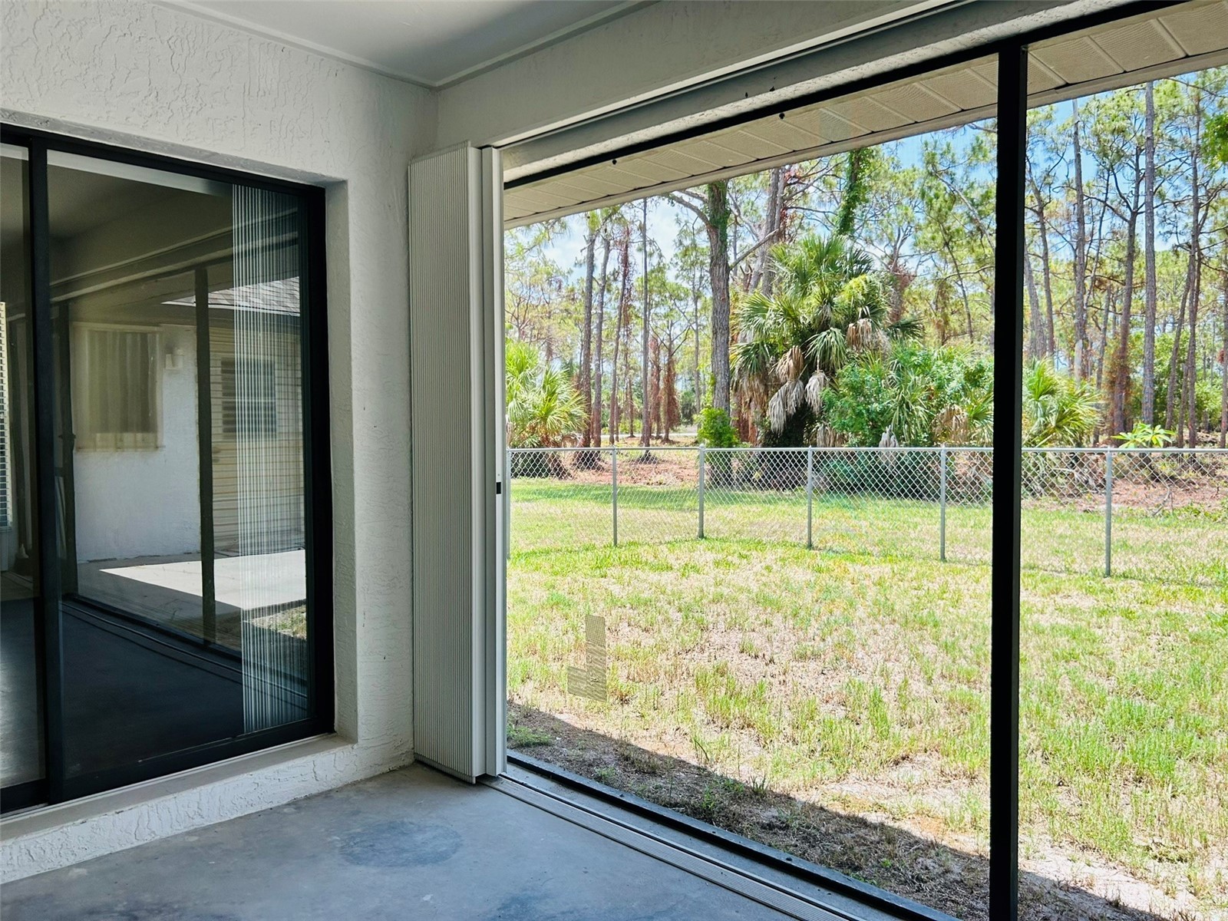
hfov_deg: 67.3
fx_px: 922
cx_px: 614
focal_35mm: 26
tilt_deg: -1.8
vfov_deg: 53.1
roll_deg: +0.5
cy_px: 460
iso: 50
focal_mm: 5.7
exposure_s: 1/887
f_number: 1.5
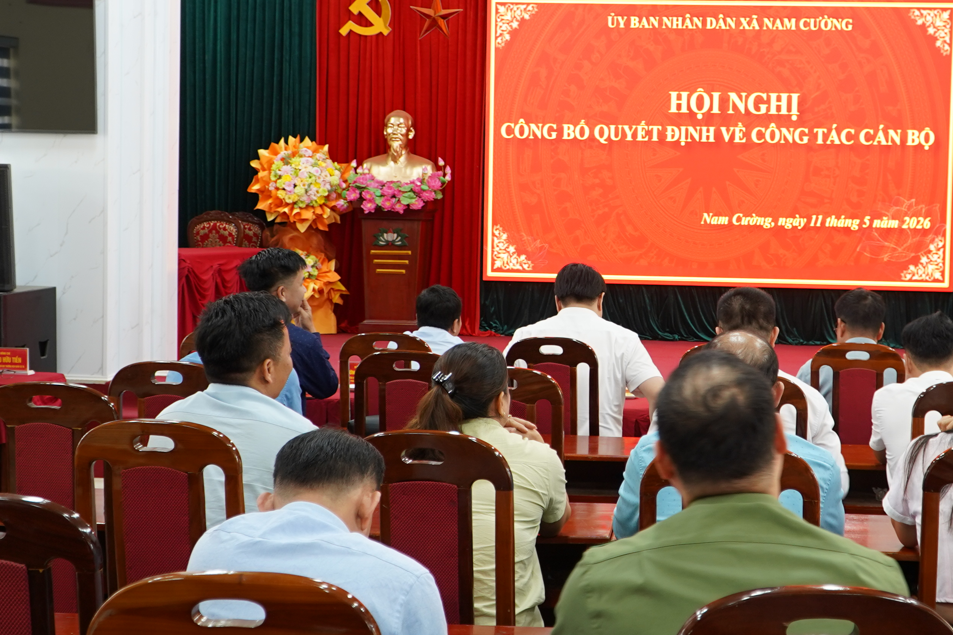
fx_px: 1244
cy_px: 281
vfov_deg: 28.6
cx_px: 632
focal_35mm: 47
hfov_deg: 41.4
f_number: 4
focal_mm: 20
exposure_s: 1/20
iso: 400
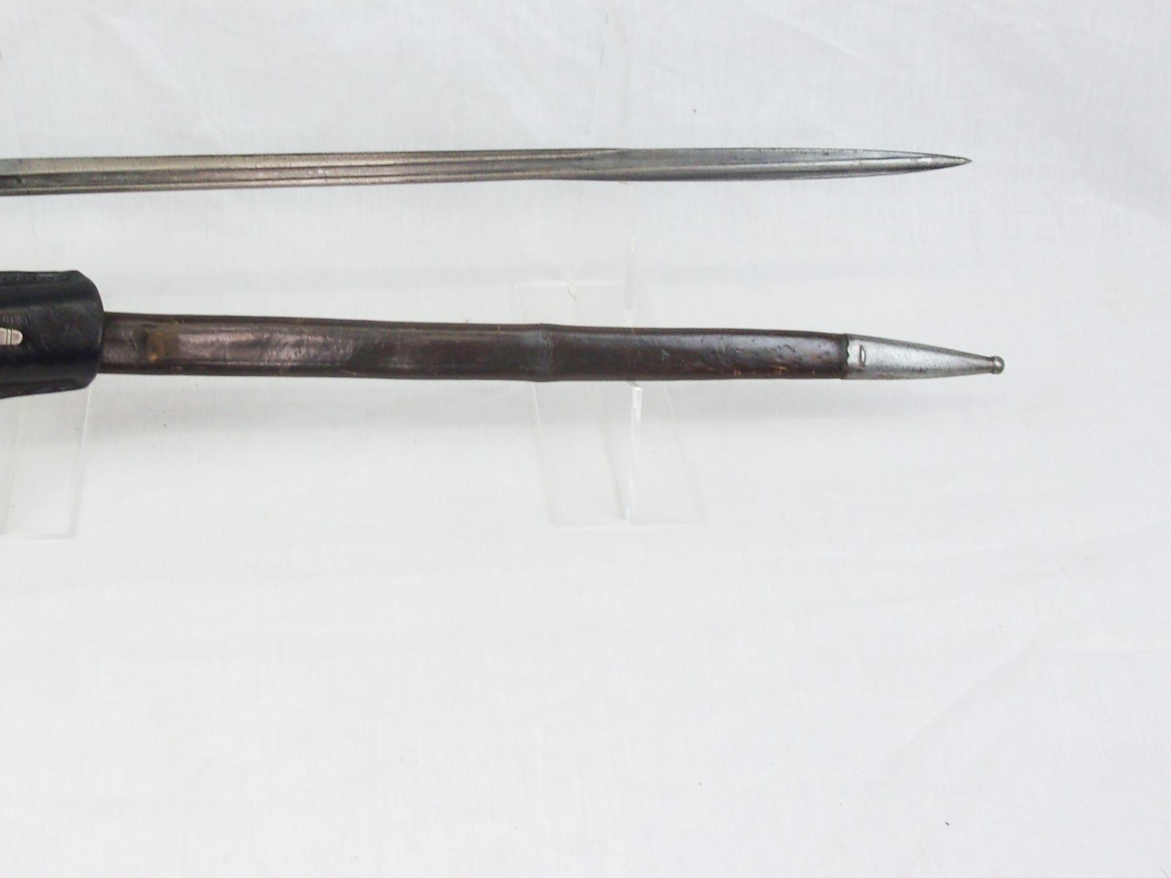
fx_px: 1455
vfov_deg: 33.4
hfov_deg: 43.0
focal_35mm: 43
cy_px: 315
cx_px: 358
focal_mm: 5.1
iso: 80
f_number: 3.9
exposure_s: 1/42
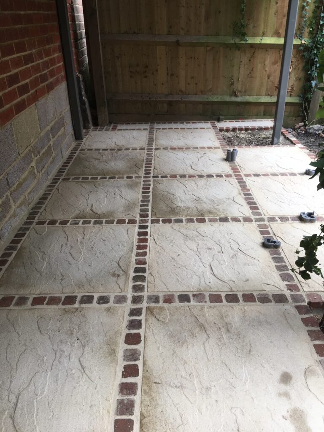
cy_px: 216
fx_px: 362
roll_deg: +0.8
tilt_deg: -27.2
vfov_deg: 61.7
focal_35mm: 29
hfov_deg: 48.2
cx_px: 162
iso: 25
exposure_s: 1/143
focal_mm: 4.15
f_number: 2.2
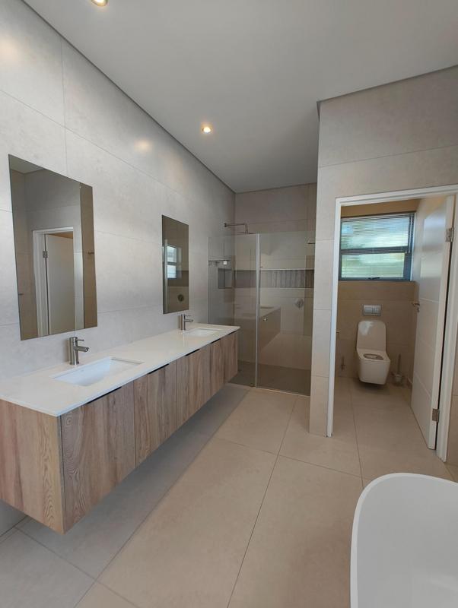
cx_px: 229
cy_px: 304
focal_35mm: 14
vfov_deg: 102.0
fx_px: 246
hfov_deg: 85.8
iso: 278
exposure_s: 1/50
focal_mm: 2.15
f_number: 2.2
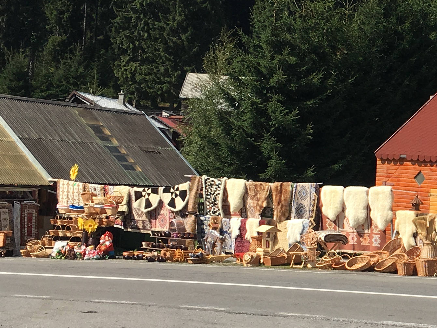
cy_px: 215
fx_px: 1098
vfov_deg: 16.9
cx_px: 547
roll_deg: -4.1
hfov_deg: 20.8
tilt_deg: -1.7
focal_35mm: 87
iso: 25
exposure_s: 1/1603
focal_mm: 4.15
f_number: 2.2
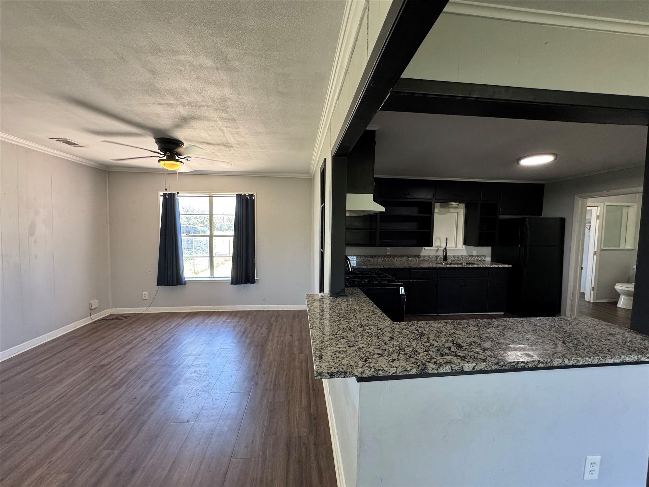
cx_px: 324
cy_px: 244
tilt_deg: -3.5
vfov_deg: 85.7
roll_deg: -1.2
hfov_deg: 102.1
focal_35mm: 14
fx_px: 262
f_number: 2.2
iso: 320
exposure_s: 1/120
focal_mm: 2.22
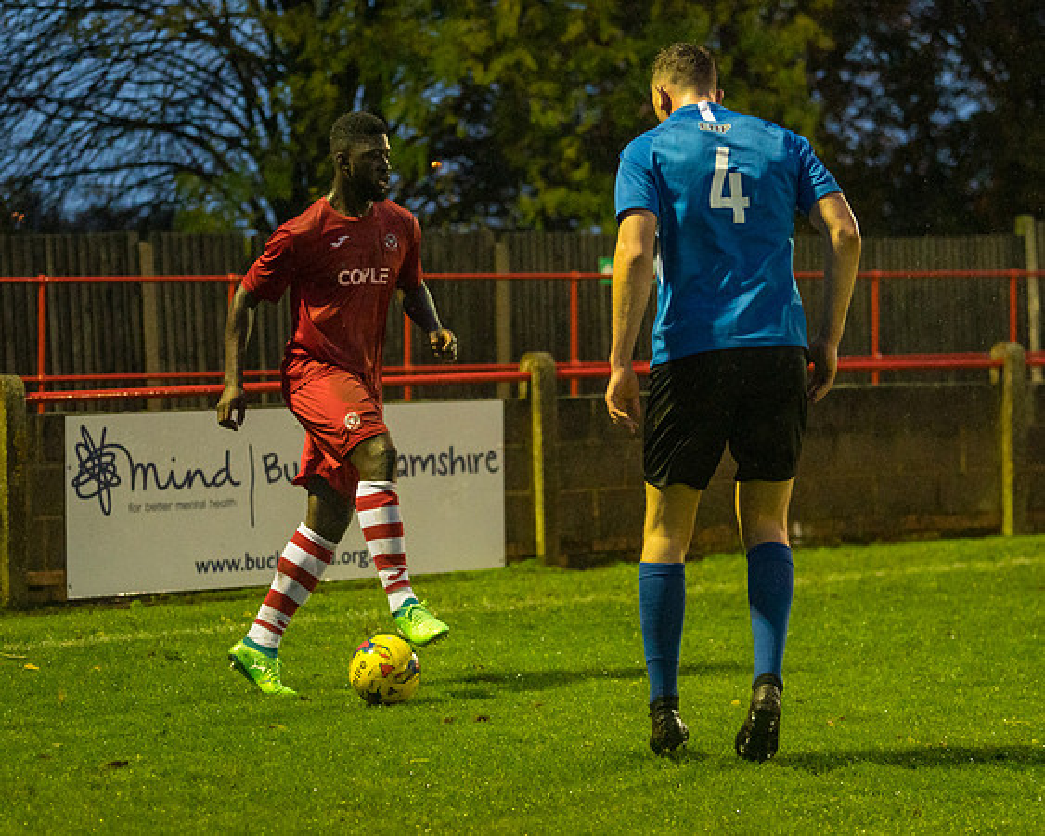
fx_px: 3821
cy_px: 457
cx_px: 461
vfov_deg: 12.5
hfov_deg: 15.6
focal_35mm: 124
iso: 5000
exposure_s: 1/1000
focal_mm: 86
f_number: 2.8
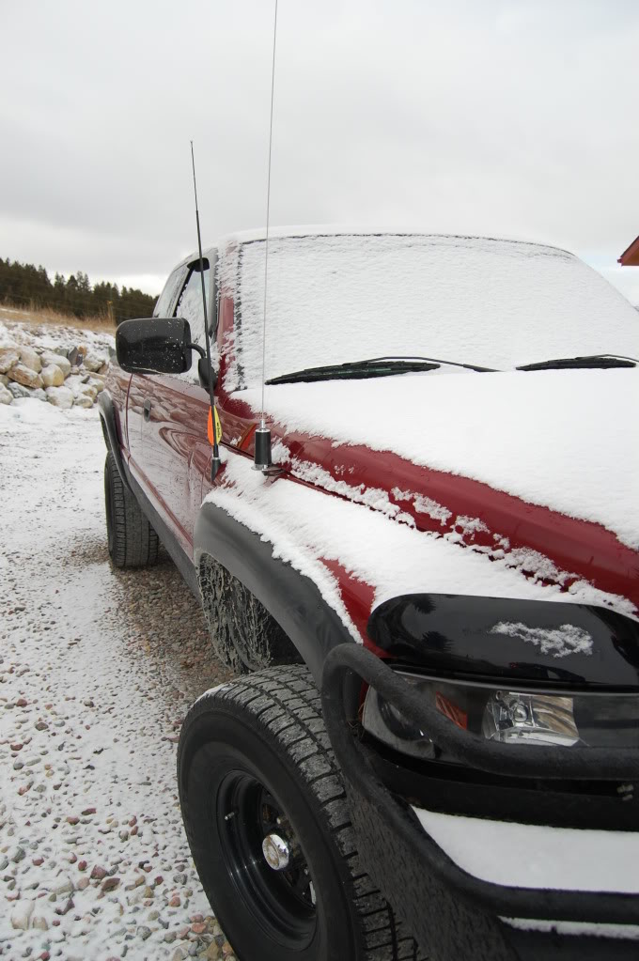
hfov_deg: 47.8
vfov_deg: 67.4
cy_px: 480
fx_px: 720
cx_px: 320
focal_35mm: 27
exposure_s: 1/500
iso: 200
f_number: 5.6
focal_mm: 18
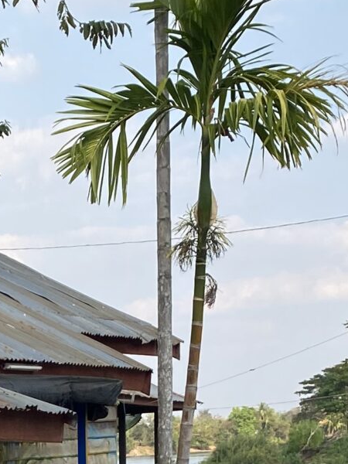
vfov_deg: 15.6
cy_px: 787
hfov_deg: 13.0
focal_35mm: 111
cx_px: -69
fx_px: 1488
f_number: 1.8
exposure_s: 1/1103
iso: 32
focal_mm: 4.25
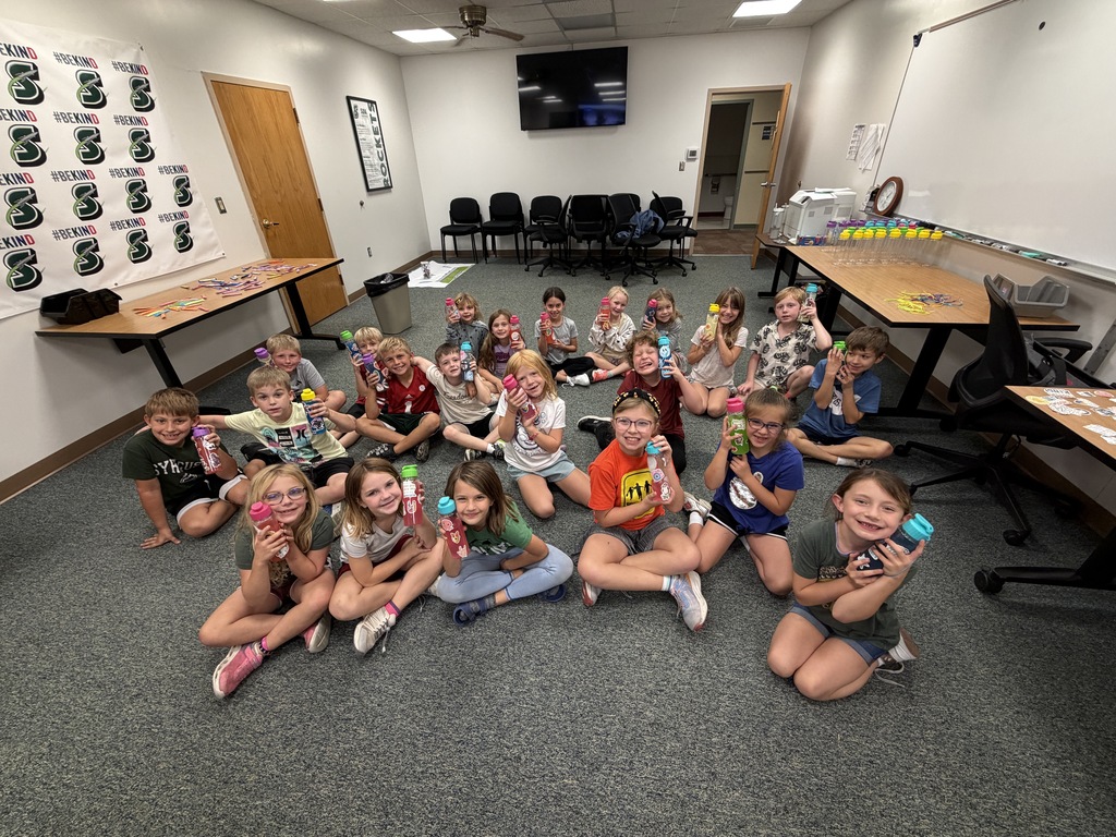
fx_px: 451
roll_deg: +1.8
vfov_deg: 85.7
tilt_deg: -31.5
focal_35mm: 14
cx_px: 558
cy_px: 418
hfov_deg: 102.1
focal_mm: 2.22
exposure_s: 1/60
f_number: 2.2
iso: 200
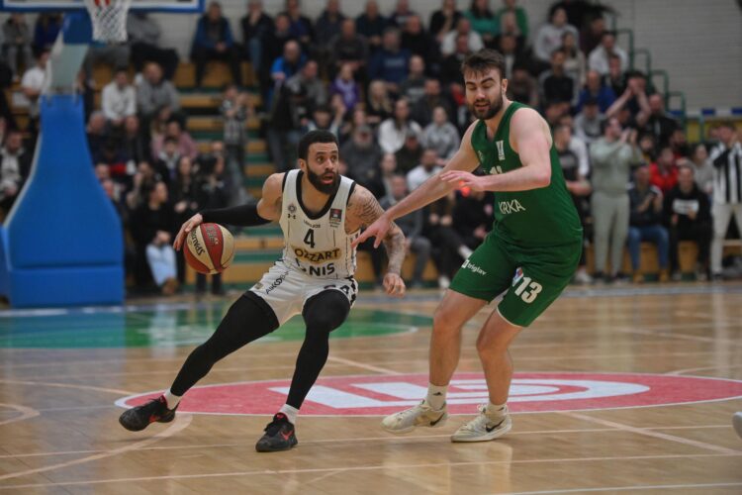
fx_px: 3194
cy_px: 248
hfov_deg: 13.2
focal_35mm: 155
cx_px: 371
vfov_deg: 8.9
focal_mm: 155
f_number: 2.8
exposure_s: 1/1600
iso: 4000
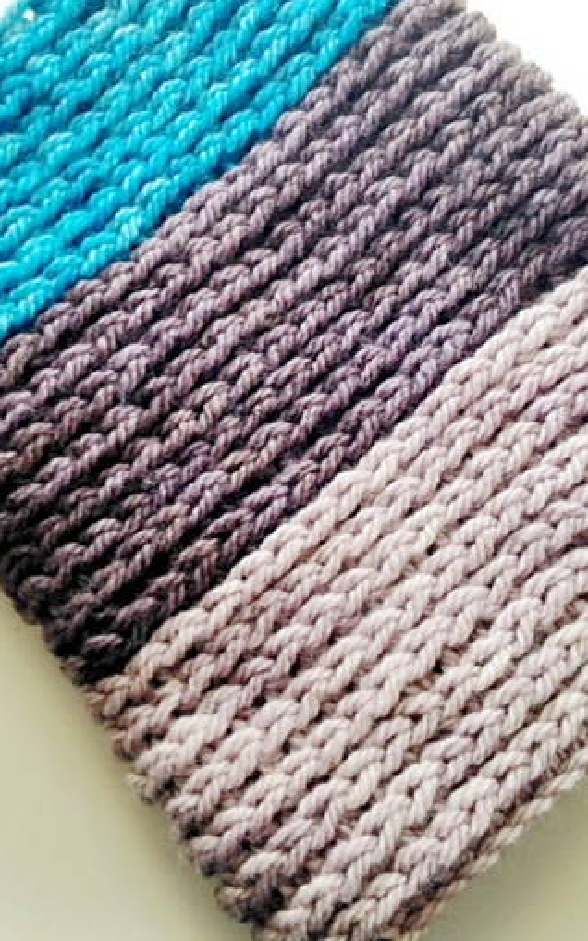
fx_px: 1128
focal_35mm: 44
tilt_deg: -78.3
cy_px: 359
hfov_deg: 29.2
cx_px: 279
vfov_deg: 44.9
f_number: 2.4
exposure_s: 1/24
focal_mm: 4.12
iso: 50
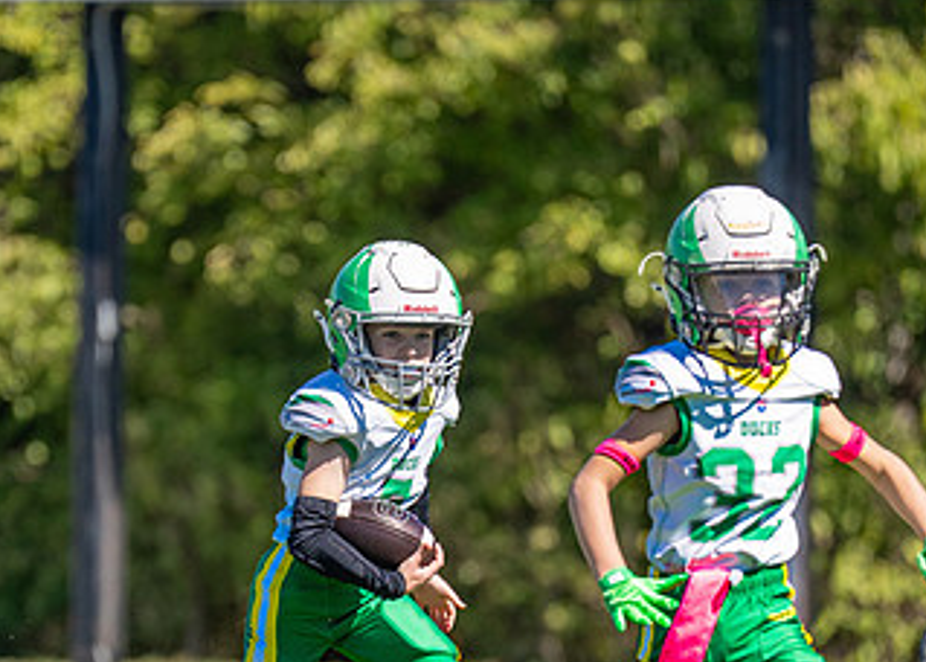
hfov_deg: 3.5
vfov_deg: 2.5
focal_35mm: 569
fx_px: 14967
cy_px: 548
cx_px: 333
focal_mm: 200
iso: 160
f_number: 2.8
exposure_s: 1/3200
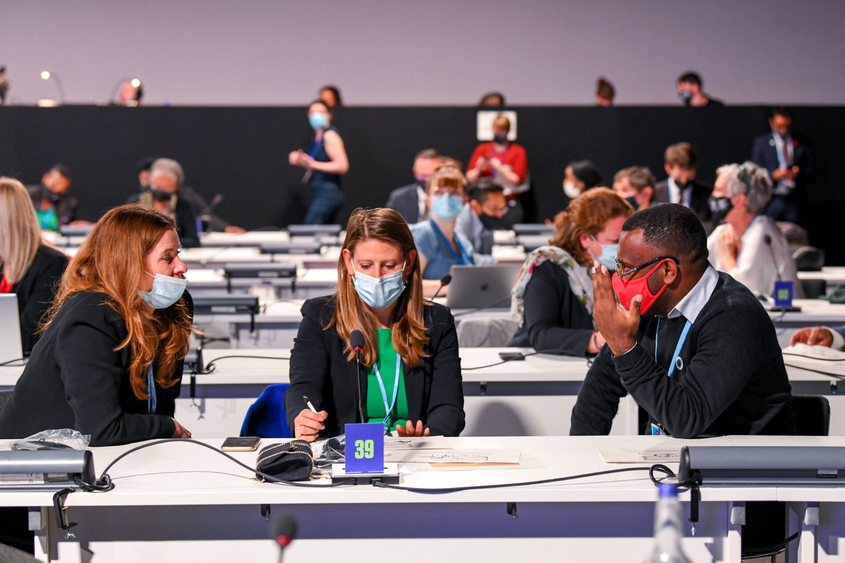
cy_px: 282
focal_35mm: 82
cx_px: 422
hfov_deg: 24.8
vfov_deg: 16.7
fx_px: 1925
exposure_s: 1/60
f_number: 4
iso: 2000
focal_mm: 82
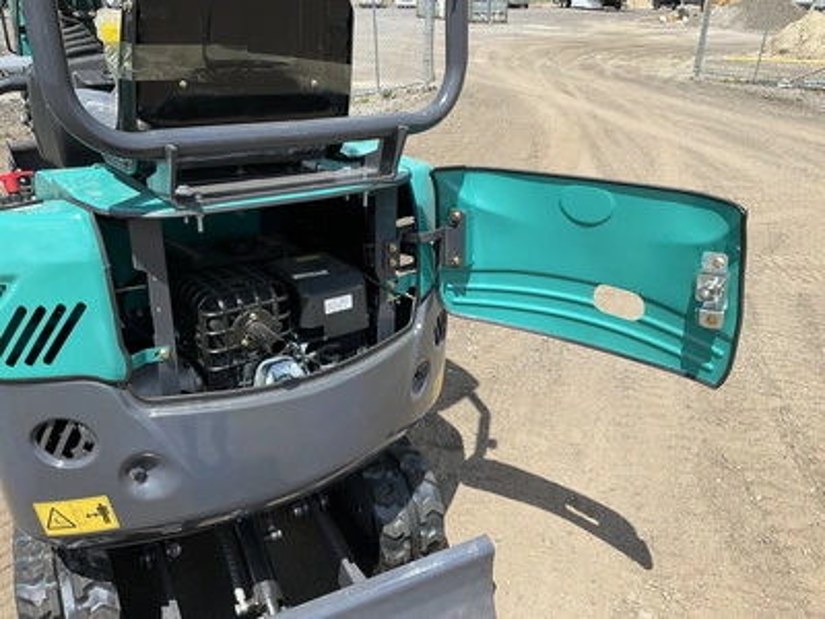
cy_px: 310
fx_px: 691
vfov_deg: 48.2
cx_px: 412
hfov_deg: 61.7
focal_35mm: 29
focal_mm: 3
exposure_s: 1/1221
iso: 25
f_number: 1.8
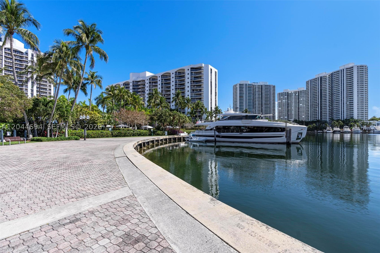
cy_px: 126
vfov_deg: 73.7
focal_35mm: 16
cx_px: 190
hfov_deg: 96.7
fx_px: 169
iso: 400
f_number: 8
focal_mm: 16
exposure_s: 1/640
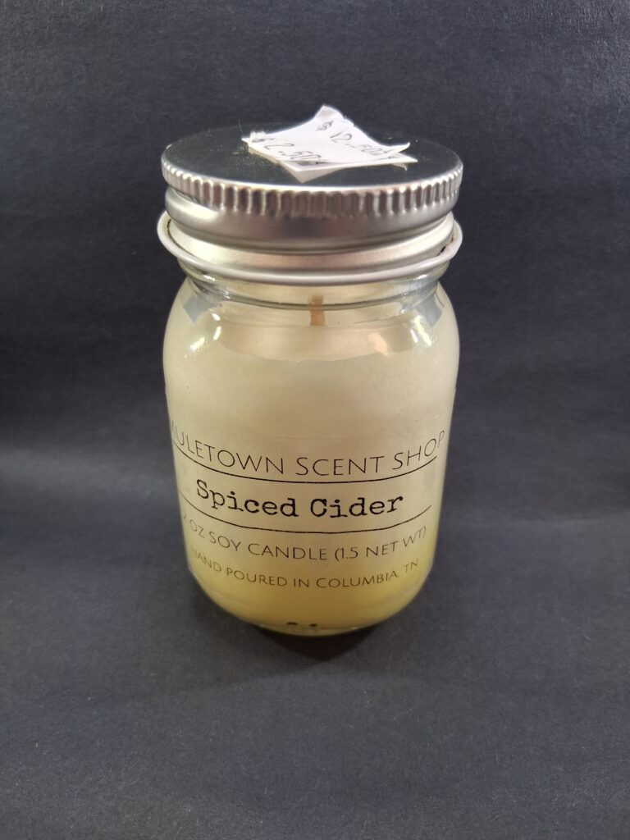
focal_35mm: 26
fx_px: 631
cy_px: 420
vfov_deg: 67.3
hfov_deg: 53.1
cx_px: 315
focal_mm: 3.98
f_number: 1.8
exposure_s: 1/120
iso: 250
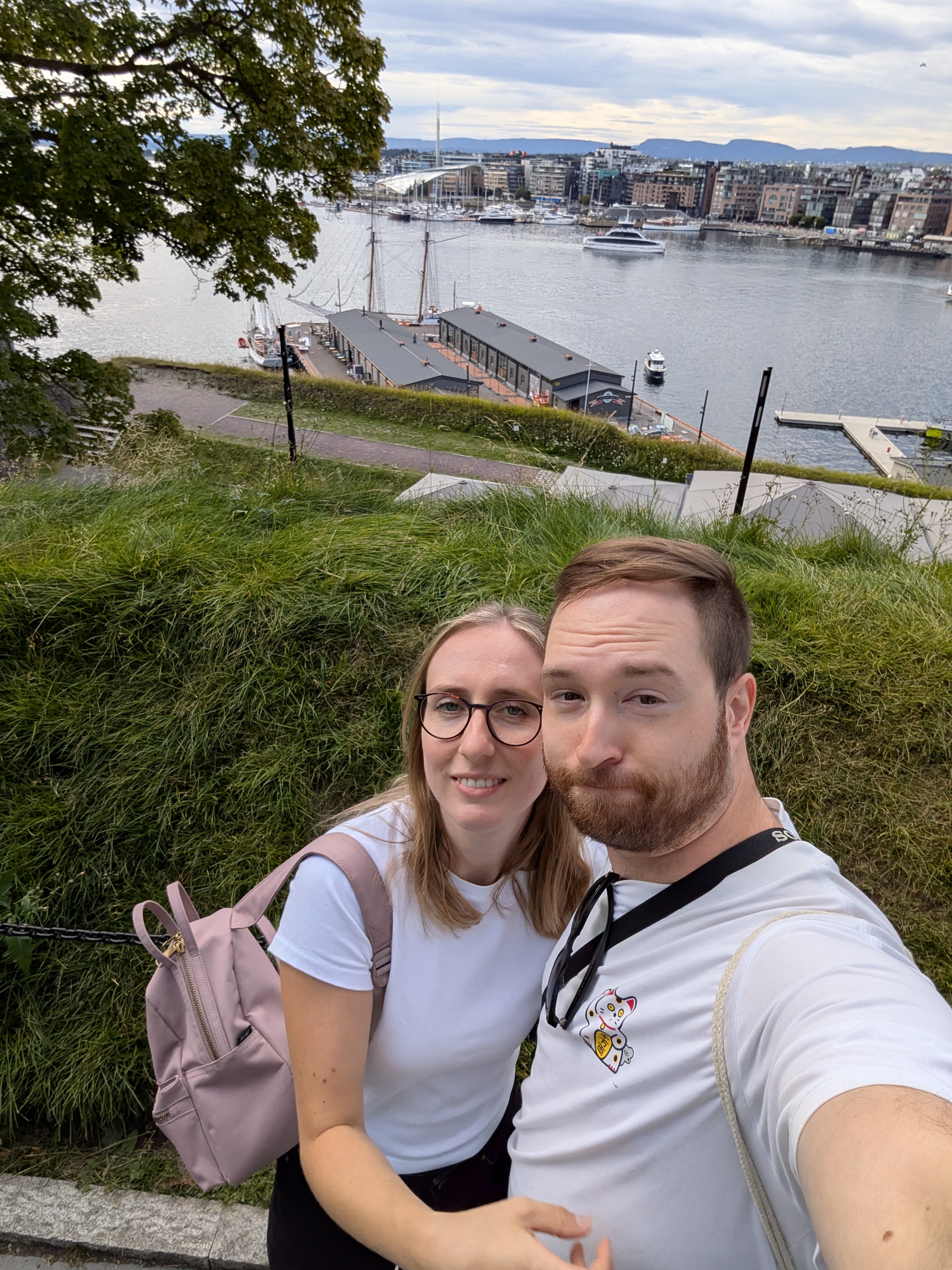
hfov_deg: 63.4
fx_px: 770
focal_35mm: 21
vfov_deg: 79.0
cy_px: 635
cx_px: 476
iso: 48
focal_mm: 2.74
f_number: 2.2
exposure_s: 1/652
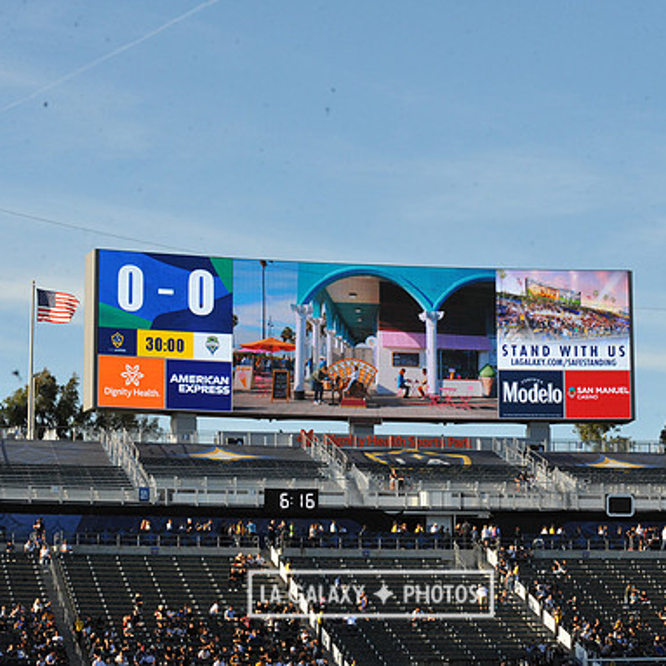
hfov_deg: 16.9
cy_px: 332
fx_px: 2242
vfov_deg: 16.9
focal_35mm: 103
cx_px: 370
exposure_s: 1/1000
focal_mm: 80
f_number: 16
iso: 1600
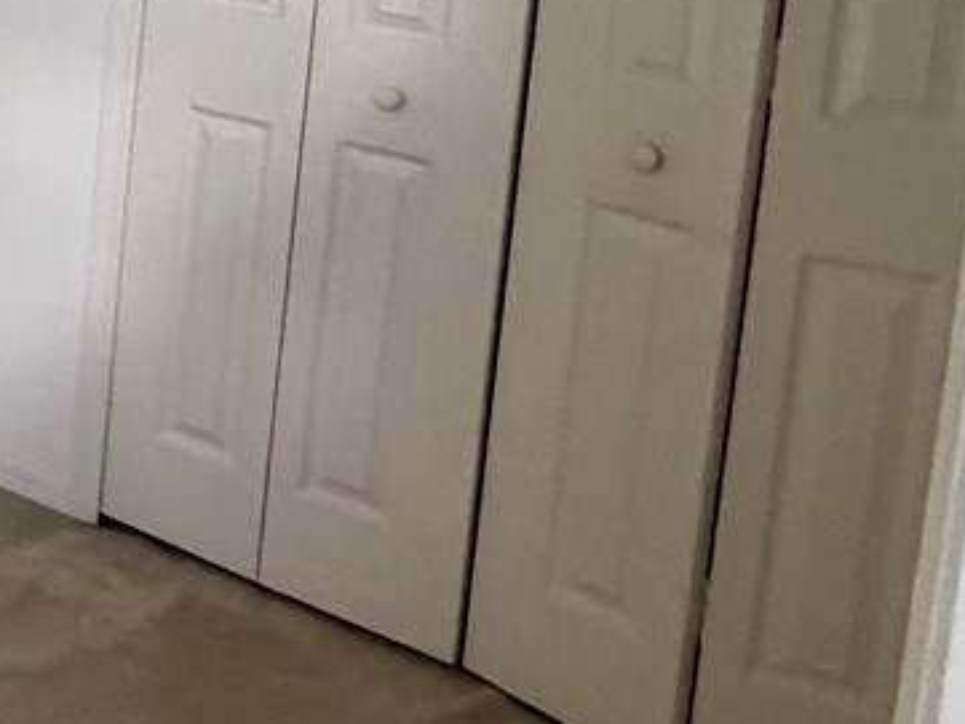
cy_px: -147
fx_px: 1729
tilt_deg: -5.6
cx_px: -609
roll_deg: -1.6
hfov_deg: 22.9
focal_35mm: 62
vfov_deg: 21.9
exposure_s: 1/60
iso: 500
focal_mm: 2.22
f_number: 2.2
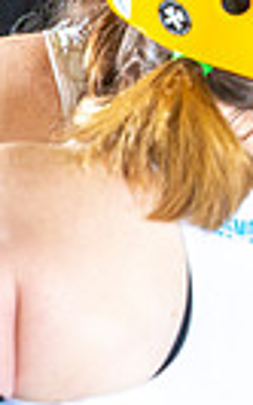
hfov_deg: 5.1
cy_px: 5
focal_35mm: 245
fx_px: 2706
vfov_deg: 8.5
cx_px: 786
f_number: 7.1
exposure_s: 1/160
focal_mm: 55
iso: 1600
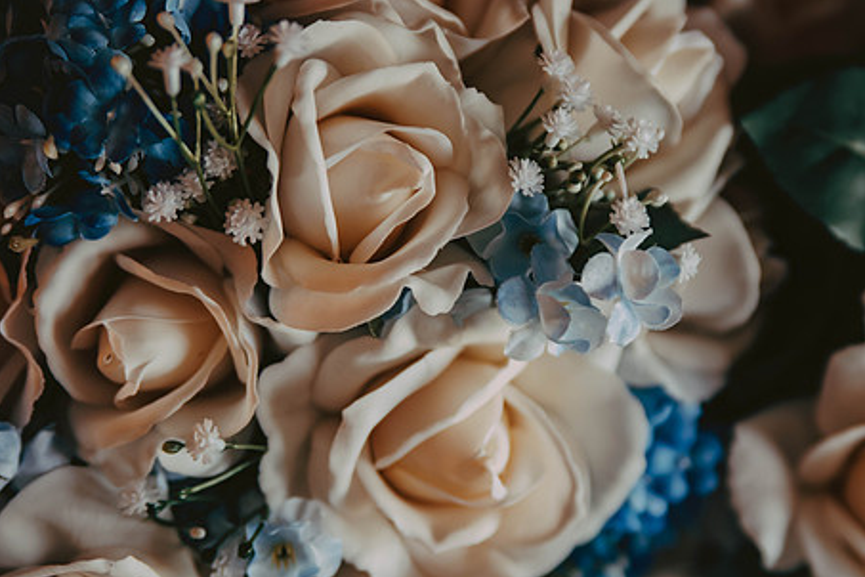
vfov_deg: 14.3
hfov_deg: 21.2
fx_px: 2306
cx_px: 533
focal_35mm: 96
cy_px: 291
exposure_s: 1/125
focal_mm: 75
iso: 320
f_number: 2.8
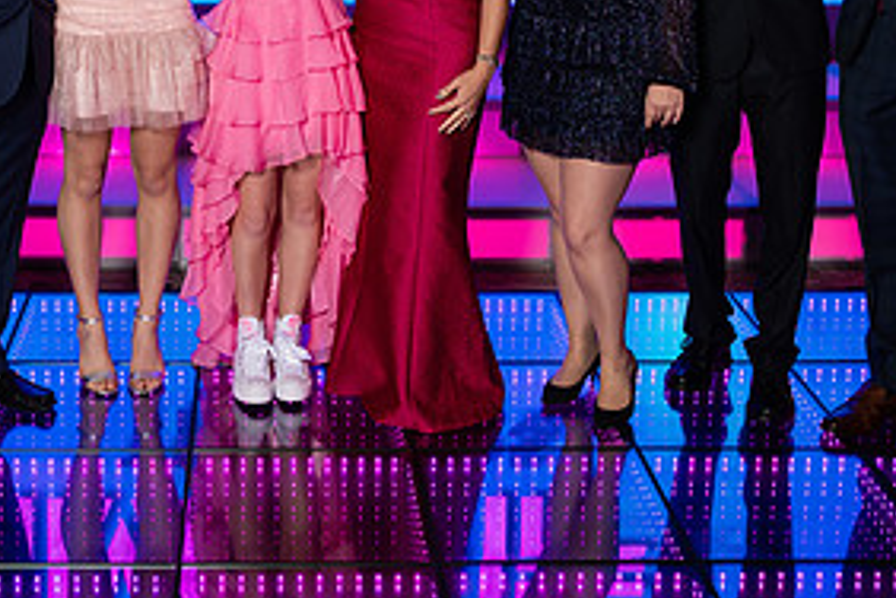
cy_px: -33
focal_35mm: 64
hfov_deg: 31.1
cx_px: 288
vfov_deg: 20.4
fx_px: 1593
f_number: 4
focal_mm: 28
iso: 400
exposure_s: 1/160
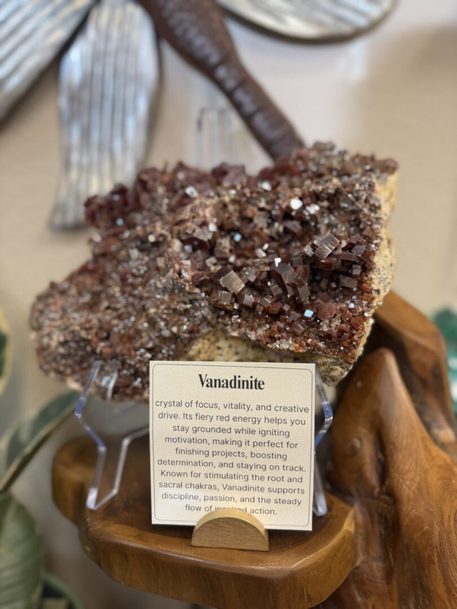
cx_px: 228
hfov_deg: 56.8
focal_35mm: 24
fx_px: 422
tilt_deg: -13.2
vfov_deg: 71.6
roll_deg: -0.2
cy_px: 304
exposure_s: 1/60
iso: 160
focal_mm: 6.76
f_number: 1.78
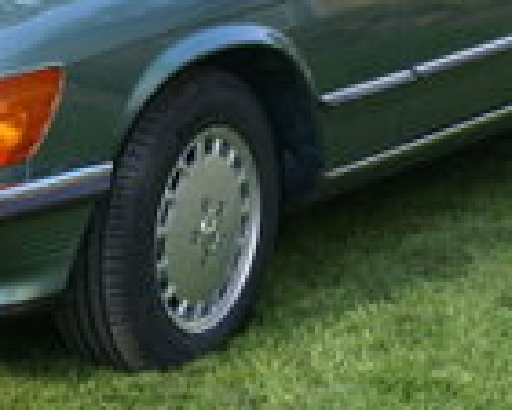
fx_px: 2470
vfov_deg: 9.4
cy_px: 22
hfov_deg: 11.8
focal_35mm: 163
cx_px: 119
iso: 100
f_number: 6.3
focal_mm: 40
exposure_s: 1/80
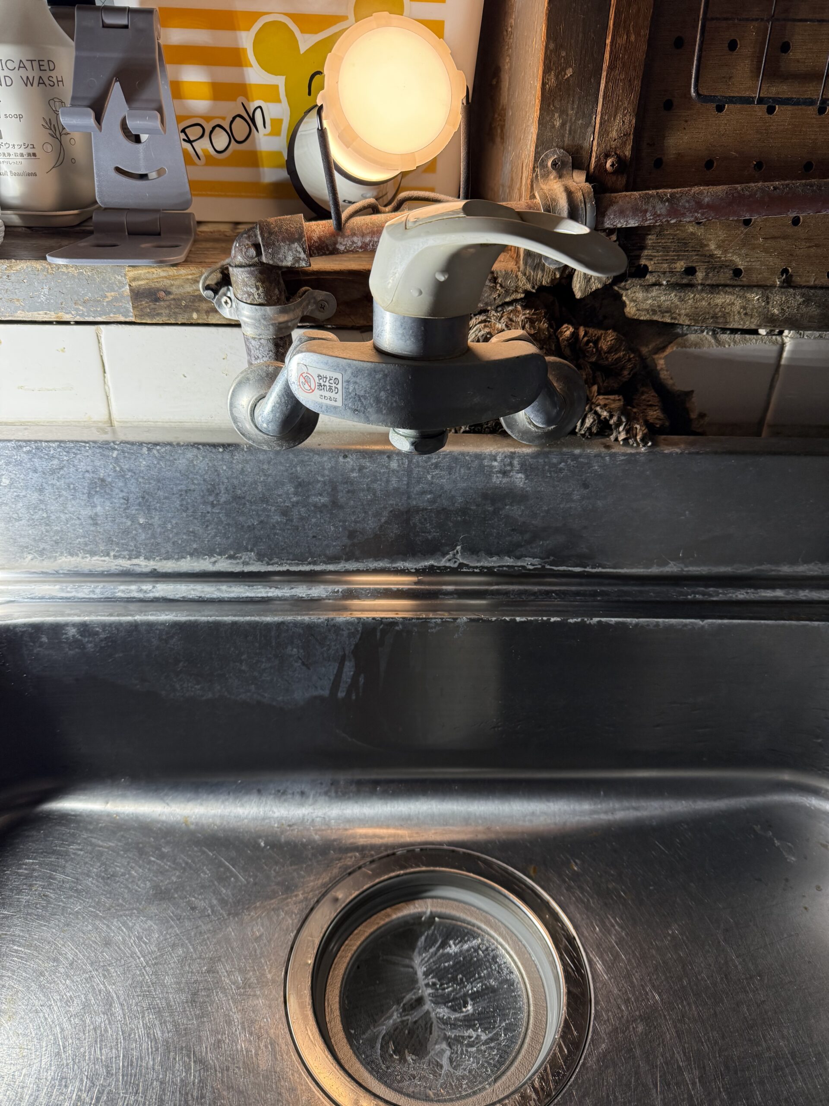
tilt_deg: -32.3
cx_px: 414
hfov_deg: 56.8
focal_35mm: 24
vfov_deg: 71.6
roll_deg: -2.5
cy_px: 553
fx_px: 766
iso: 200
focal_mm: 6.76
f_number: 1.78
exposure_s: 1/121
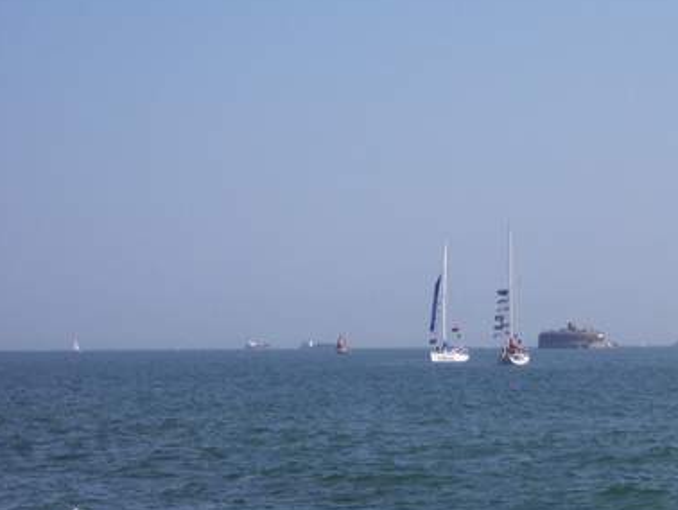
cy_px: 246
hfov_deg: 10.2
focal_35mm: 193
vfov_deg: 7.7
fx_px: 3783
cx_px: 567
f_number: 8
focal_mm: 24
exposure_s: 1/350
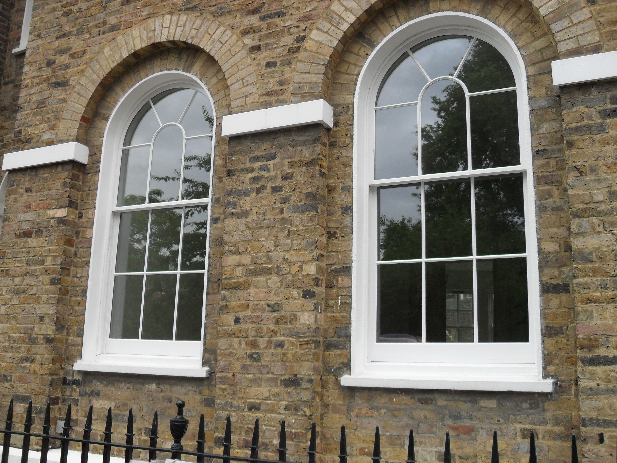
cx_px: 308
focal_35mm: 35
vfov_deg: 40.7
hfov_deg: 52.6
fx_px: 624
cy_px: 232
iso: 100
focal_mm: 6.2
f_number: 2.8
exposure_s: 1/350
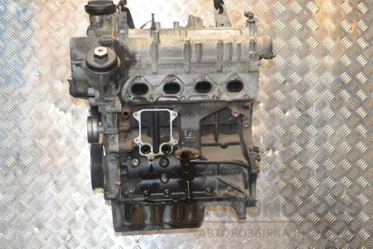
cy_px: 124
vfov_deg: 25.1
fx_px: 559
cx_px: 186
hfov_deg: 36.9
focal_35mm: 54
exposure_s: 1/60
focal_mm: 36
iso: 3200
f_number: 7.1
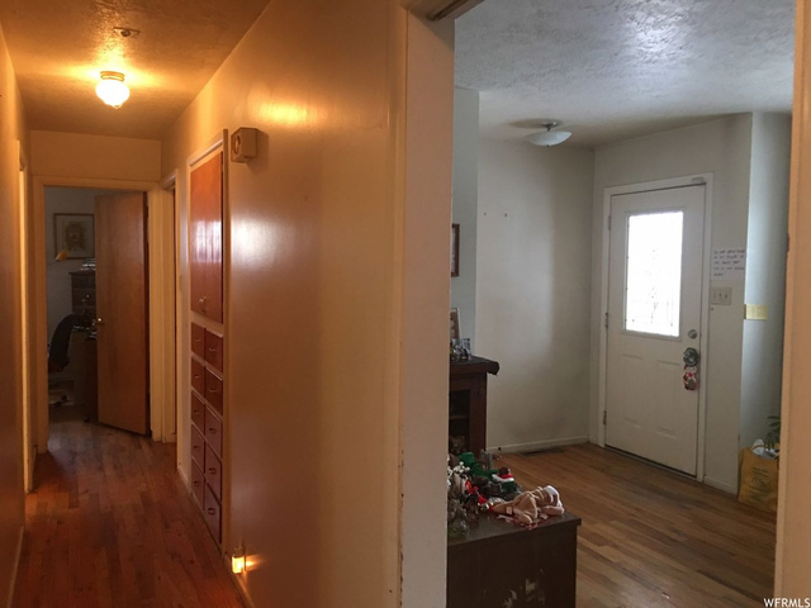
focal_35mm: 29
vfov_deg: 48.2
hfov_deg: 61.7
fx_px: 679
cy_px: 304
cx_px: 406
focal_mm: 4.15
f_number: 2.2
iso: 100
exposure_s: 1/15
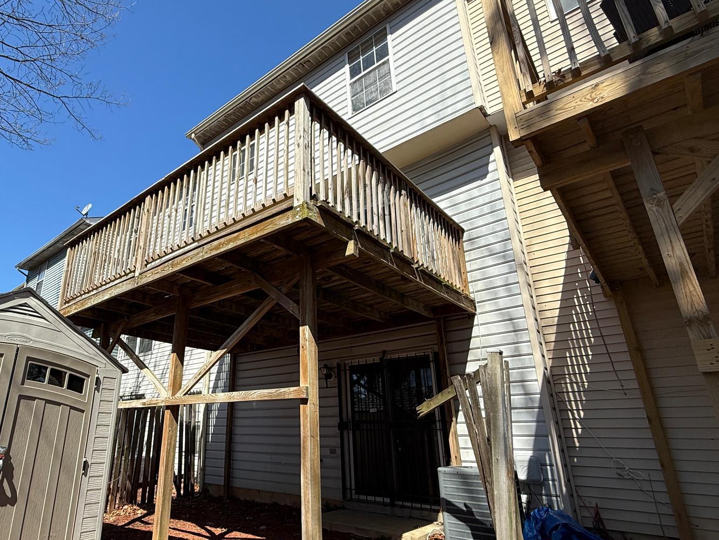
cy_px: 284
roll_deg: -0.9
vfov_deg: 63.4
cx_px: 272
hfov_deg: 77.6
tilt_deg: +21.0
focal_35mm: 21
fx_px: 436
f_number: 2.2
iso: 50
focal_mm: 2.22
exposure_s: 1/1211
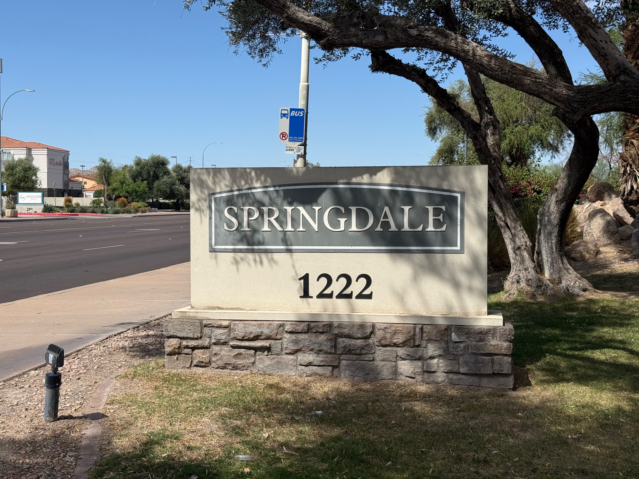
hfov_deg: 39.7
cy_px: 240
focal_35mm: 48
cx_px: 320
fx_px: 886
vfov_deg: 30.3
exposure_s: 1/6024
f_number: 1.78
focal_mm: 6.76
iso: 64
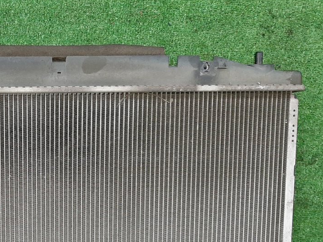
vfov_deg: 27.0
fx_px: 495
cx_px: 12
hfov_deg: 33.6
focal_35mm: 53
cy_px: 194
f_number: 1.7
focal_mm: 3.93
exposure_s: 1/25
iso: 294
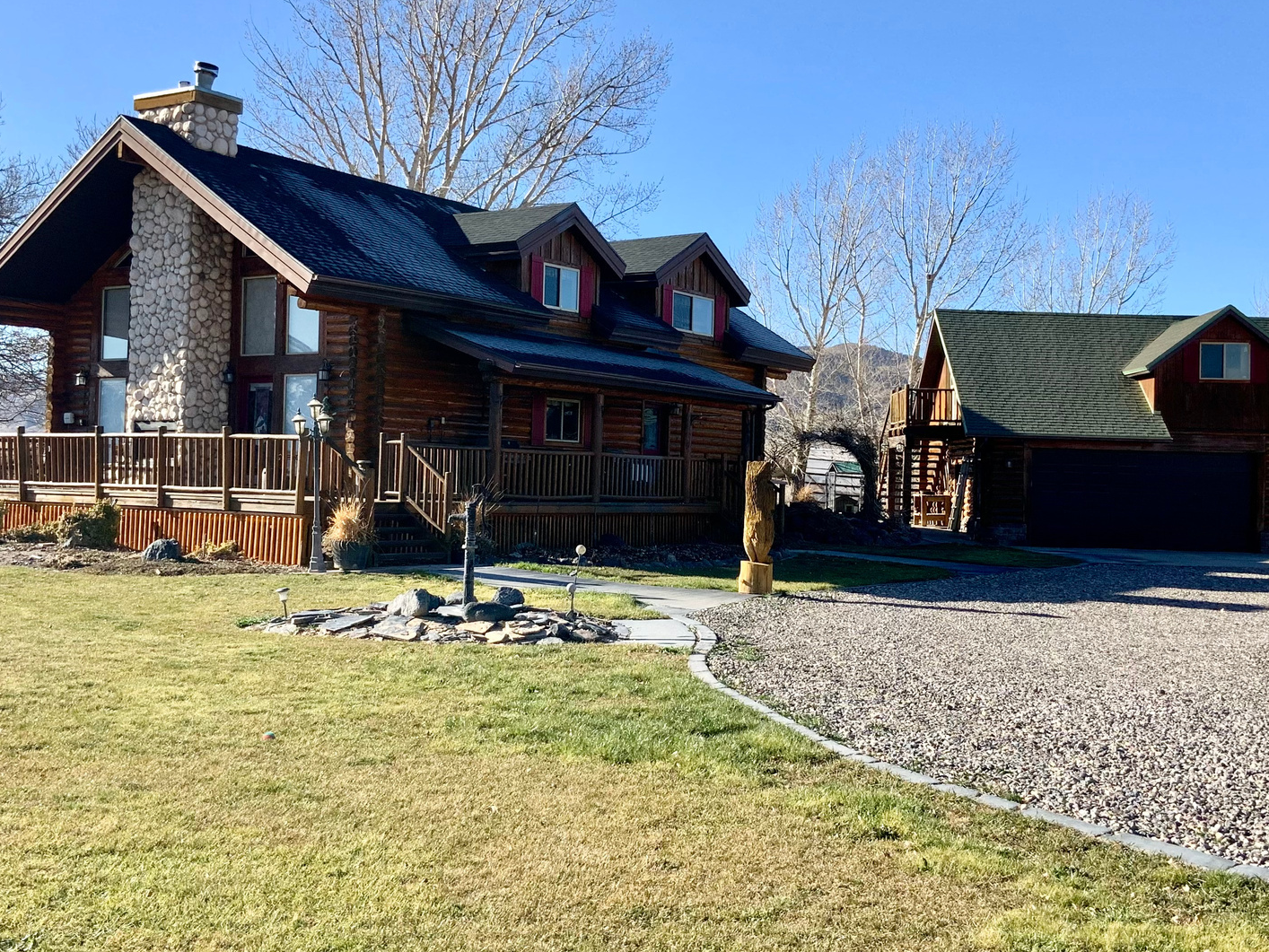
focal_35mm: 42
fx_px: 1540
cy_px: 456
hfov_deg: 44.8
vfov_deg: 34.4
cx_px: 648
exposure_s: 1/1412
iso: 16
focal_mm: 3
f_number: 1.8
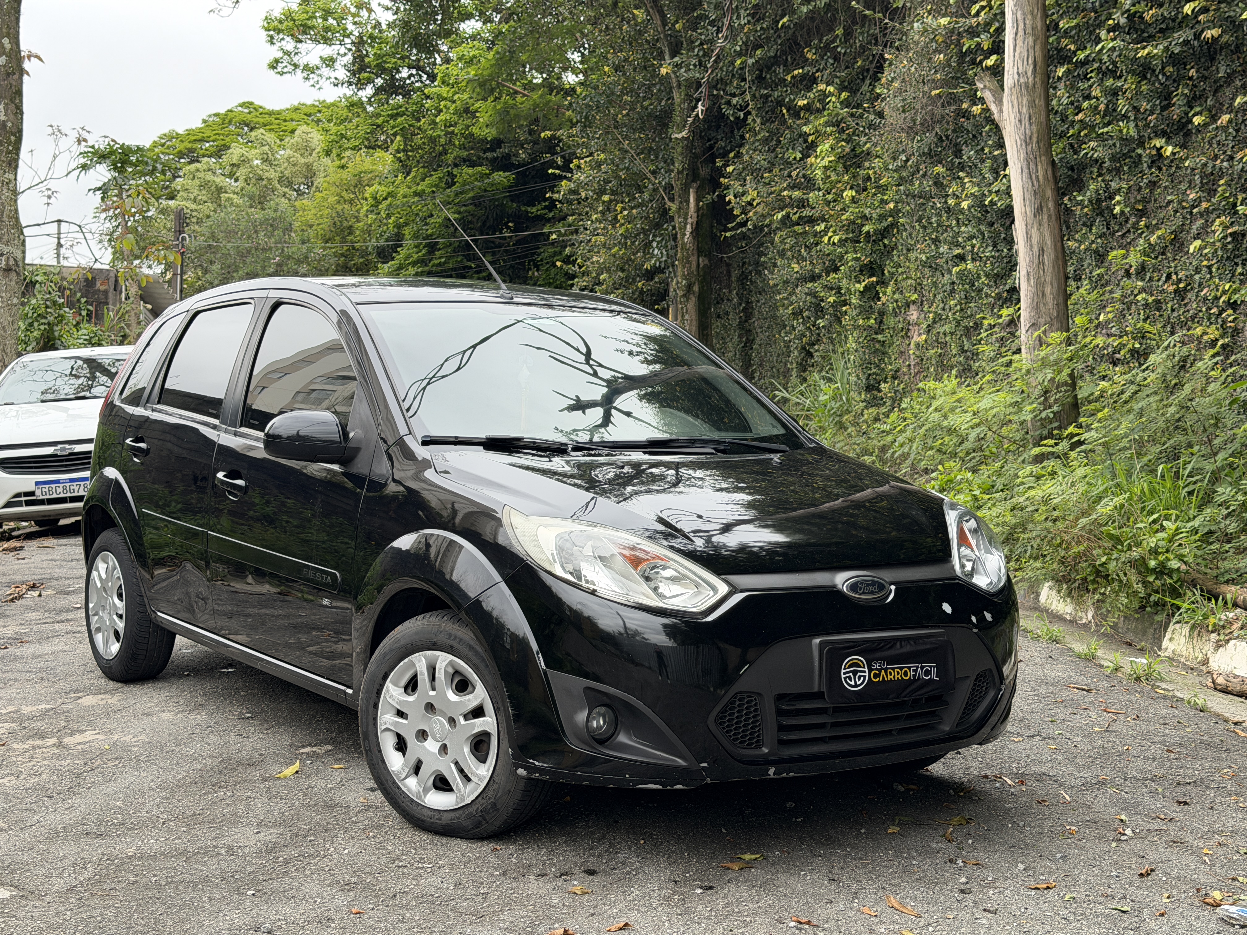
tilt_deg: +3.8
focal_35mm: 48
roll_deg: +1.5
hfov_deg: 39.7
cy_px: 468
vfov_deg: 30.3
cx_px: 624
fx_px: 1729
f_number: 1.78
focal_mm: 6.76
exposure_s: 1/726
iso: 80
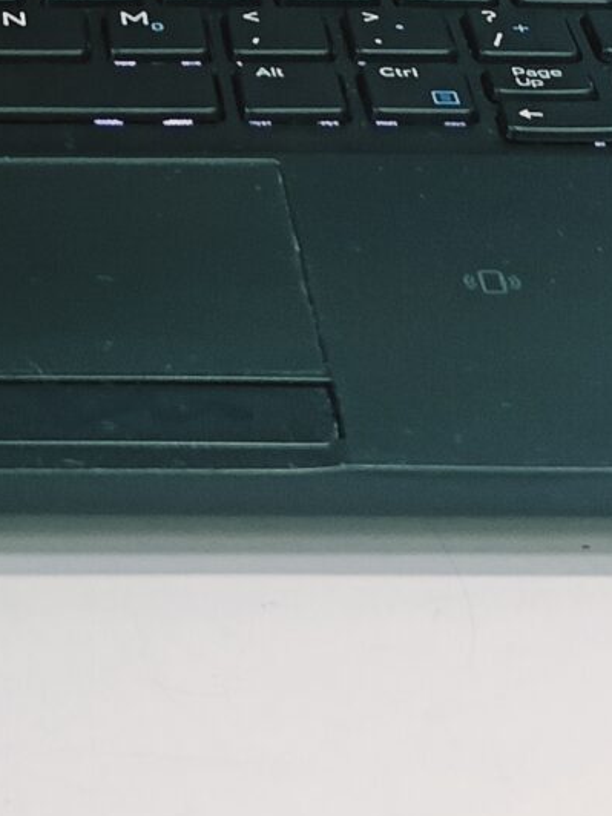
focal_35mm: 130
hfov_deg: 11.2
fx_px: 3064
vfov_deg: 13.9
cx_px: -101
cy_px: -512
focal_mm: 3.98
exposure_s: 1/33.3
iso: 125
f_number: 1.8
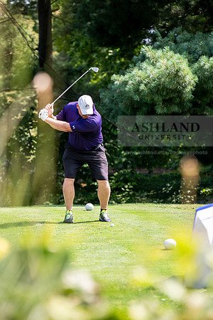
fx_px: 1065
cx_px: 106
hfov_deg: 11.4
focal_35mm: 120
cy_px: 160
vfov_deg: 17.1
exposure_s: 1/1250
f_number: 3.2
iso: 320
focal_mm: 120
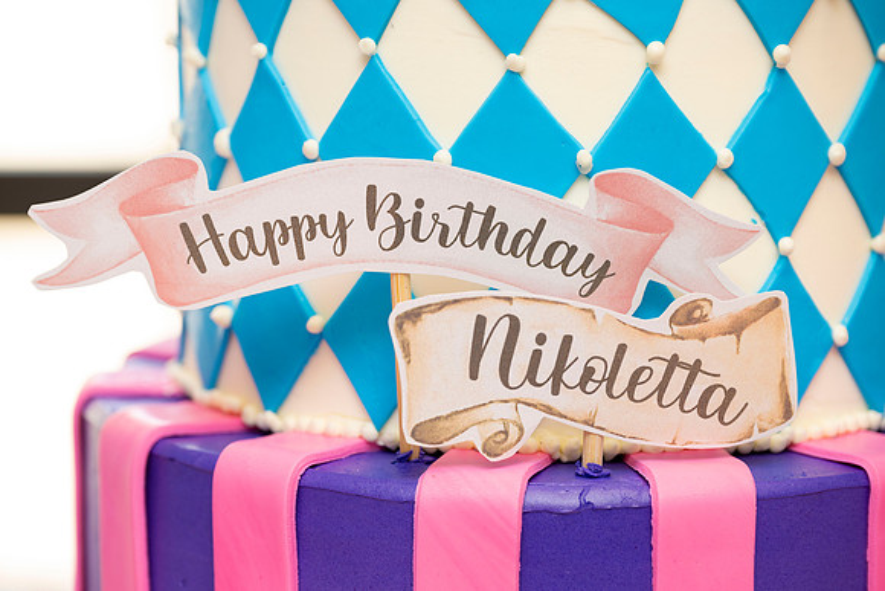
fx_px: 2582
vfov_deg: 13.0
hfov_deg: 19.5
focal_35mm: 105
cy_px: 296
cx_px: 442
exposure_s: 1/100
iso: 400
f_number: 5
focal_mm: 105
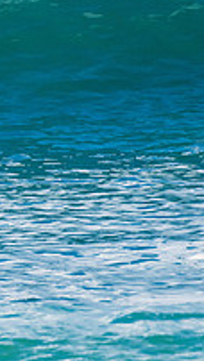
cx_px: -313
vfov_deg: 1.4
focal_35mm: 1501
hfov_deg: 0.8
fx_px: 14398
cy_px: 33
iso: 280
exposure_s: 1/2000
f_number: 5.6
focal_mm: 500
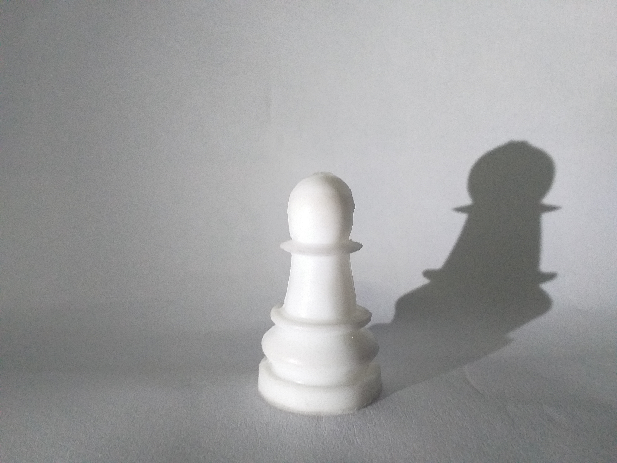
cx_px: 308
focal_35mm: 26
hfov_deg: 67.3
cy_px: 232
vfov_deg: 53.1
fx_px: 463
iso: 320
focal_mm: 3.6
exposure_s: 1/25
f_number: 1.9
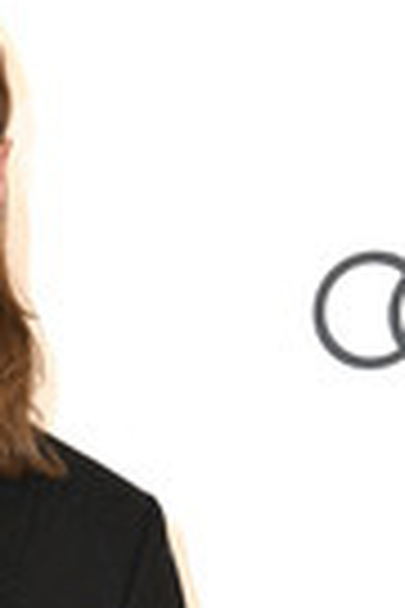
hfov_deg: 3.8
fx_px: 6108
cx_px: -166
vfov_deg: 5.7
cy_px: 820
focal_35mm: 362
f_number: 6.3
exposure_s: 1/125
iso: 250
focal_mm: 122
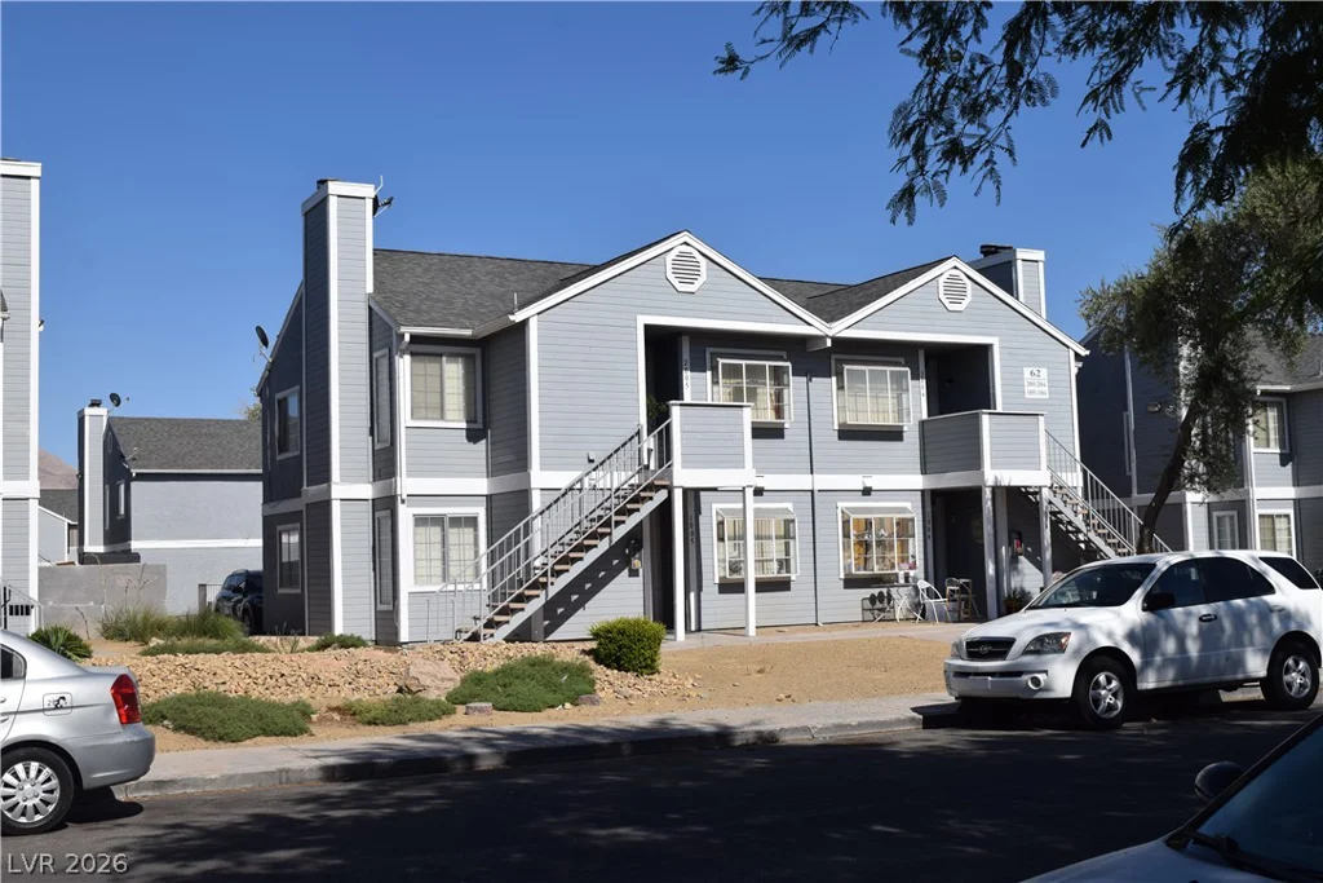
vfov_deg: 31.9
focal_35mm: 42
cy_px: 442
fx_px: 1544
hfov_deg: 46.4
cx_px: 662
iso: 200
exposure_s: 1/500
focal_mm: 28
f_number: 11
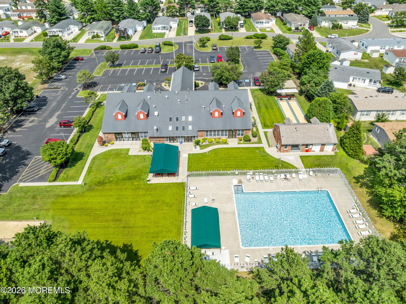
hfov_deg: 71.6
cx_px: 203
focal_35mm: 24
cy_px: 152
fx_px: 281
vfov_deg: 56.8
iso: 110
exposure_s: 1/2000
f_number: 2.8
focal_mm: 12.29
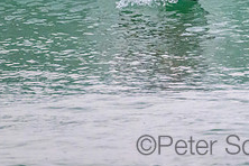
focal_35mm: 2092
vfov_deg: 0.7
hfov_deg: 1.0
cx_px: 223
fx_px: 14469
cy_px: -41
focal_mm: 800
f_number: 11
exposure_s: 1/1250
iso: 11400
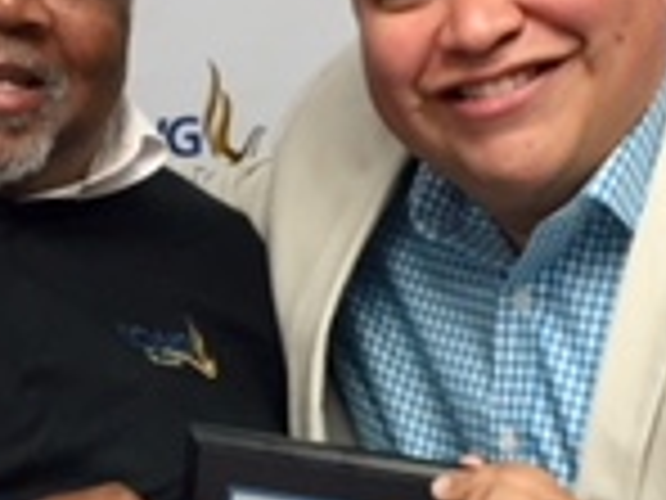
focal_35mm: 125
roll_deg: -0.7
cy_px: 396
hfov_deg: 15.7
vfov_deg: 11.8
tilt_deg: -24.1
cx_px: 243
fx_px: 2405
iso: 40
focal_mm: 4.15
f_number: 2.2
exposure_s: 1/30
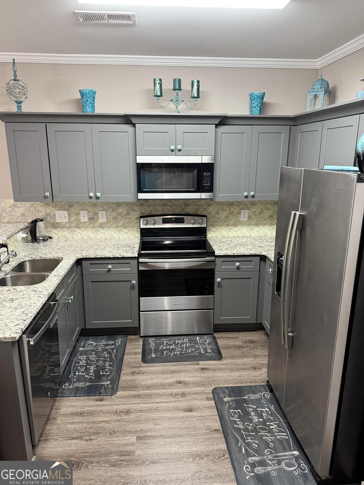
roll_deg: -0.5
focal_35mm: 24
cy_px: 242
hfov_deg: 56.8
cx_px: 182
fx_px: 336
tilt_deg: -14.5
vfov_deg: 71.6
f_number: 1.78
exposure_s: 1/60
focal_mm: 6.76
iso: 500
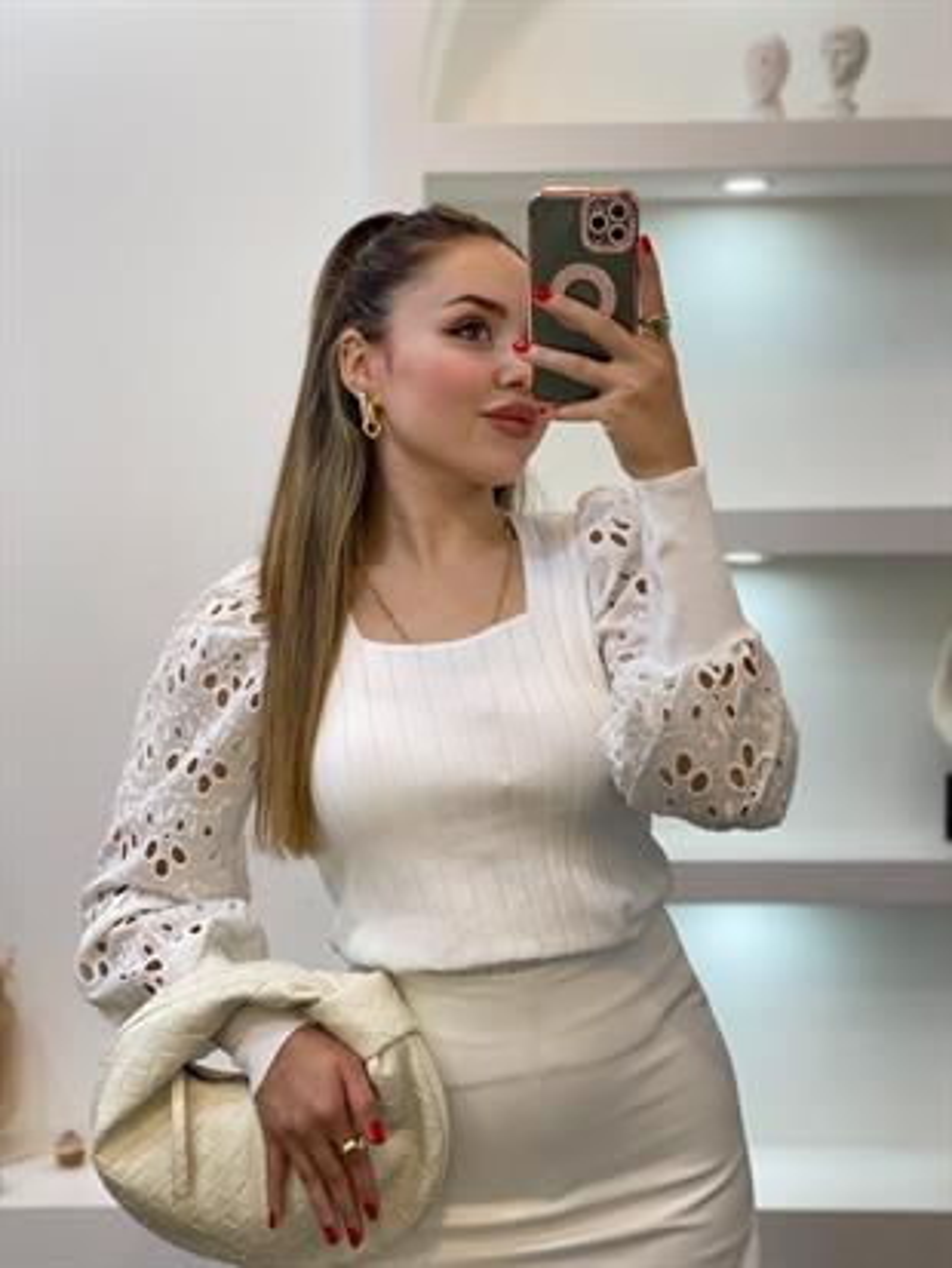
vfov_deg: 36.8
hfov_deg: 28.0
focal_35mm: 52
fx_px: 1906
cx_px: 476
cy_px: 634
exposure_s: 1/100
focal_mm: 6
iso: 80
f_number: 2
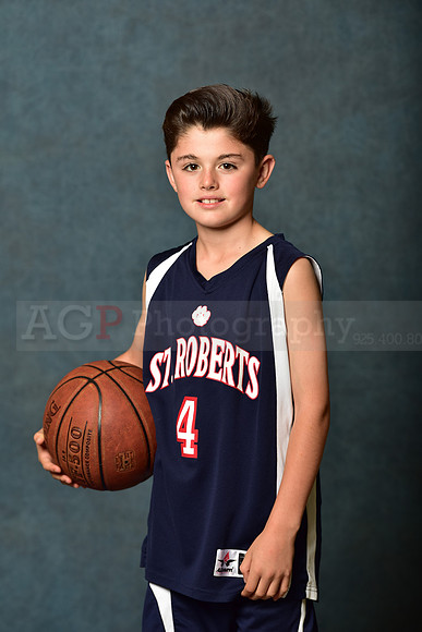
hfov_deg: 8.9
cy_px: 316
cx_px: 211
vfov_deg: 13.2
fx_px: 2724
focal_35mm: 155
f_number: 4.5
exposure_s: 1/250
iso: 250
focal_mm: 155
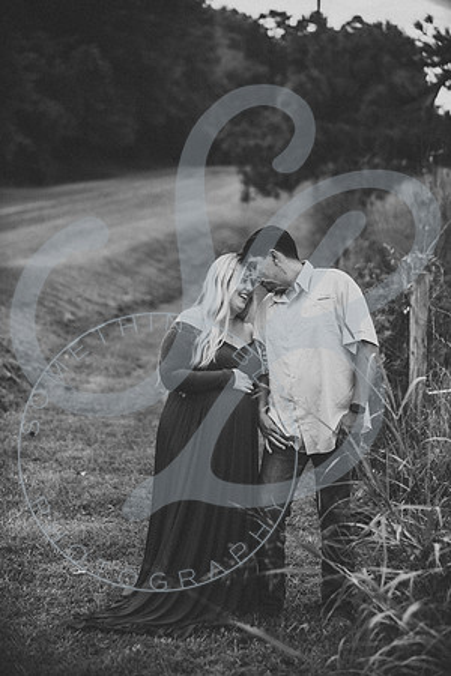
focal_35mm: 82
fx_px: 1541
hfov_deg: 16.7
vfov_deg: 24.8
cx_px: 226
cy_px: 338
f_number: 2.8
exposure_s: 1/320
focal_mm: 82
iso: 200
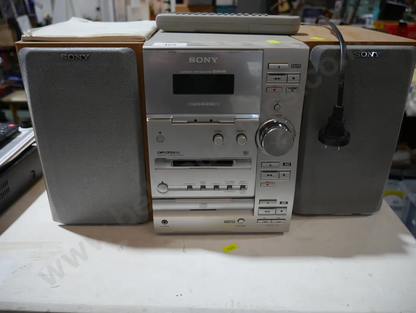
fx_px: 337
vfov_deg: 49.8
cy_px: 156
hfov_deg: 63.4
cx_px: 208
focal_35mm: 28
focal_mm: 14
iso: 200
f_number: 3.5
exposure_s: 1/80
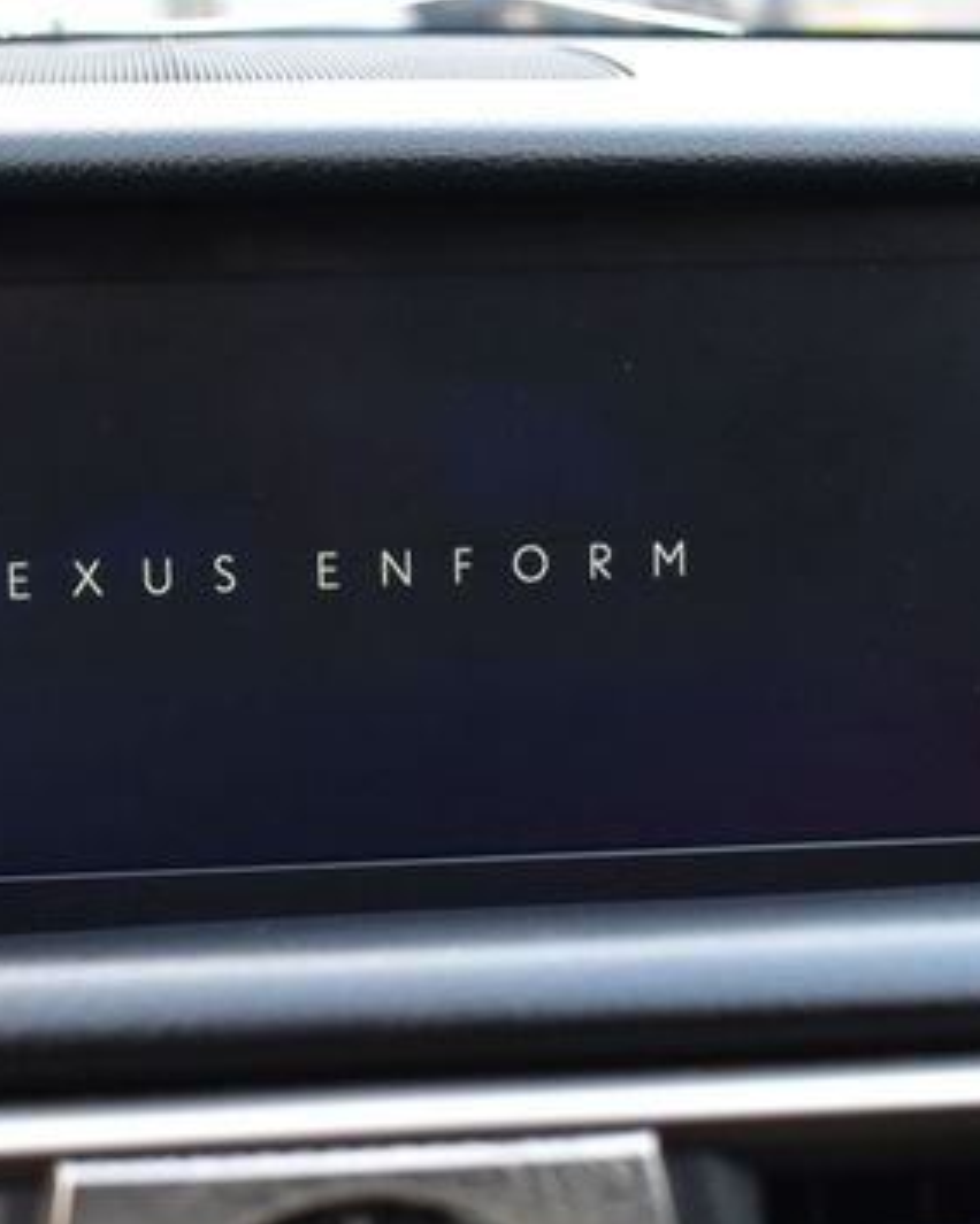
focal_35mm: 76
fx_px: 2755
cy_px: 731
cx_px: 362
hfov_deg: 20.1
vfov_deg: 25.0
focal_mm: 30
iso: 1250
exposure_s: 1/15
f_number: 6.3
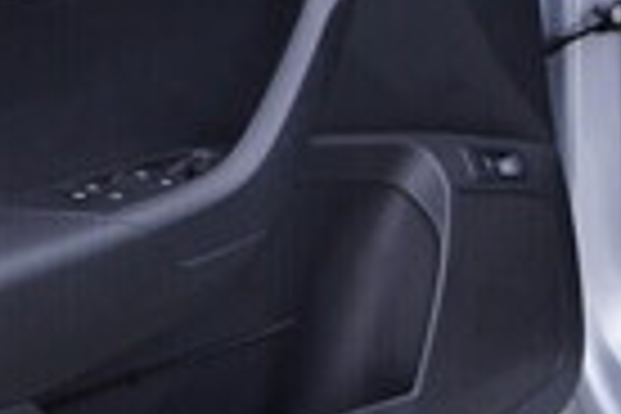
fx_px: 2467
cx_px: 927
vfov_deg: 9.5
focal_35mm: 143
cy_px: -29
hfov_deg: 13.5
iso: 125
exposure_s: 1/50
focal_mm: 24
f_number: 3.2
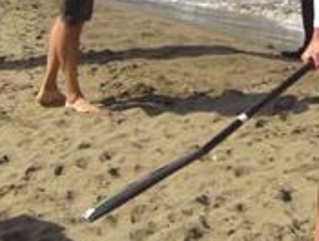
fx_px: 1200
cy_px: -53
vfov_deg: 11.2
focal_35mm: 130
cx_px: 235
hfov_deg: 15.1
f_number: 8
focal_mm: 6.2
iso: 64
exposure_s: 1/200
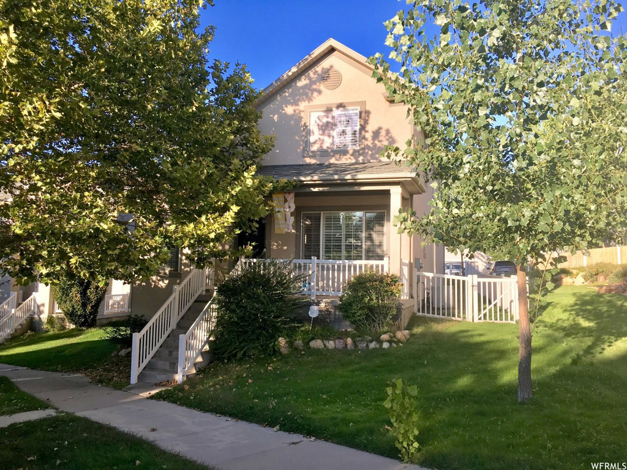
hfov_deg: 61.7
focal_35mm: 29
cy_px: 235
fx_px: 525
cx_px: 314
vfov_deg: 48.2
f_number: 2.2
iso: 25
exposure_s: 1/705
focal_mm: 4.15
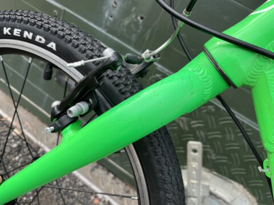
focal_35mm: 26
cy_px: 102
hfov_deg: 67.3
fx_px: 206
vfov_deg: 53.1
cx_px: 137
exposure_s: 1/550
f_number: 1.6
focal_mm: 5.1
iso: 50
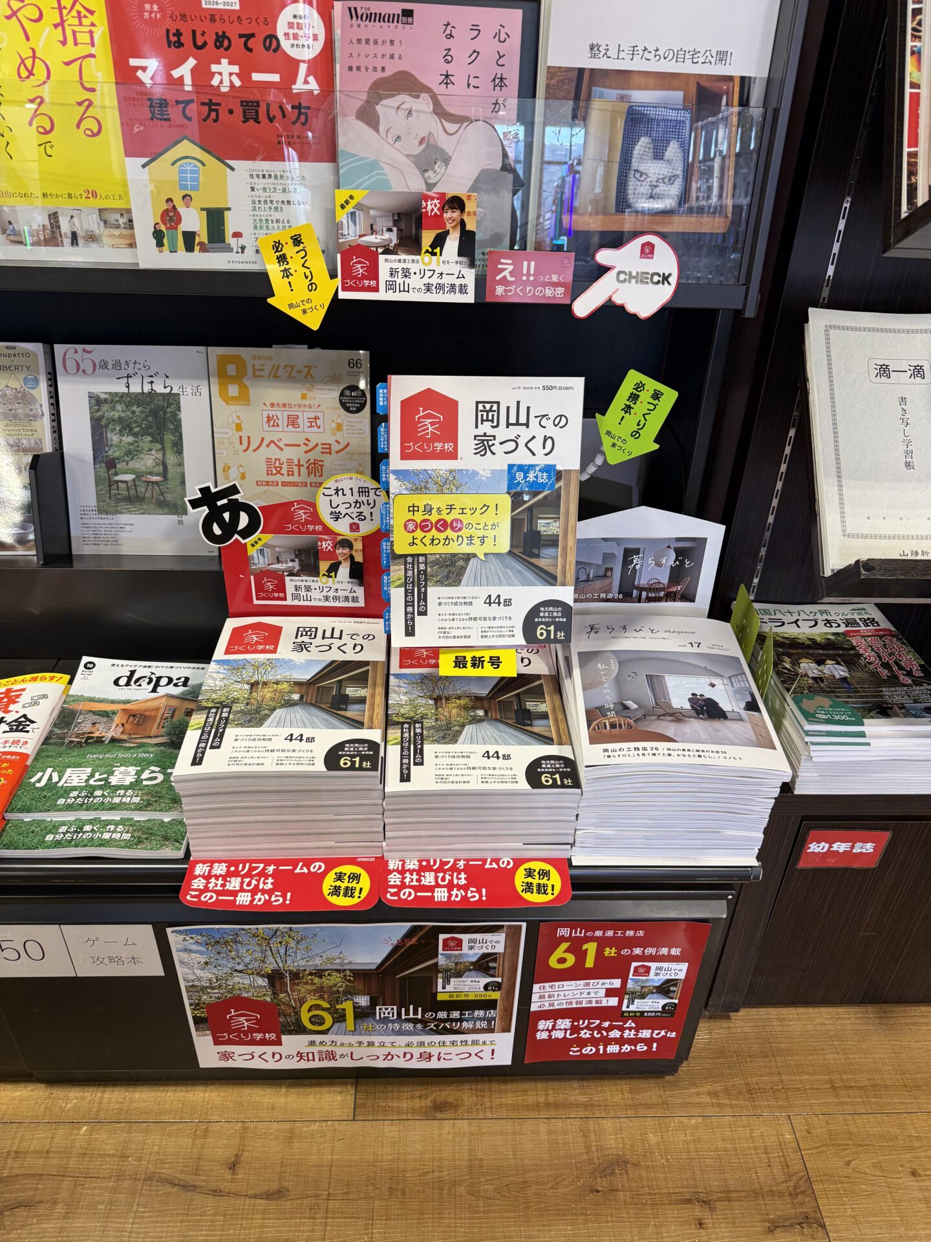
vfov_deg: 71.6
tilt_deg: -31.8
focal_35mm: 24
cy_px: 621
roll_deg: -2.1
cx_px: 466
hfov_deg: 56.8
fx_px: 861
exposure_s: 1/120
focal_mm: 6.76
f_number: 1.78
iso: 200
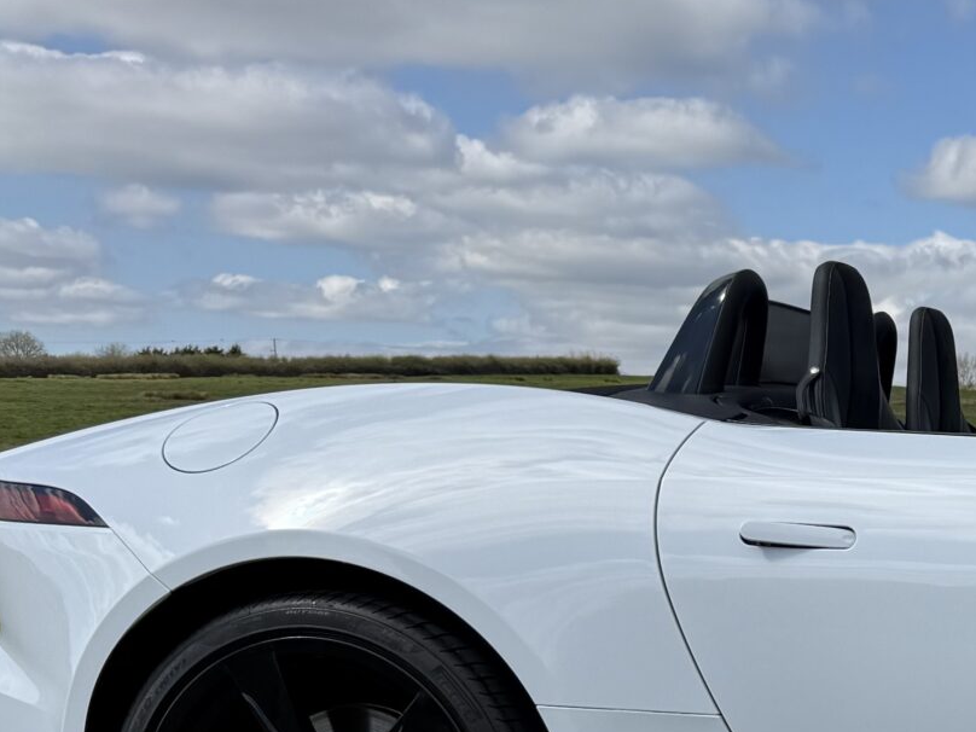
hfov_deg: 22.4
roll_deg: +0.6
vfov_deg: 18.8
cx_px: 1331
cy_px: 767
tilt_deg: -8.2
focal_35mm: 76
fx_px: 2143
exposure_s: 1/6173
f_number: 1.78
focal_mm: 6.76
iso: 80
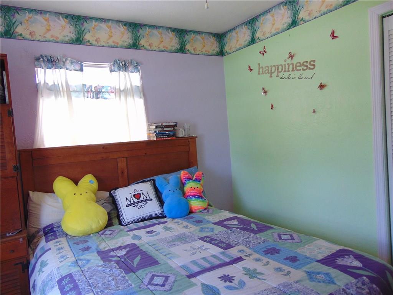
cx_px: 196
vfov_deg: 54.9
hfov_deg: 69.4
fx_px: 284
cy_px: 148
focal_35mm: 25
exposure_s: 1/30
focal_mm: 4.5
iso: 100
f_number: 3
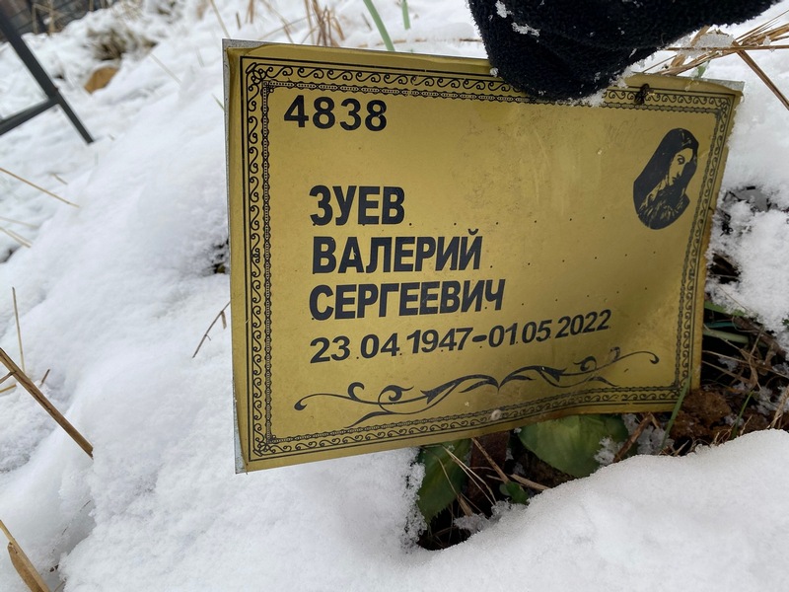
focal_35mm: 26
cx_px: 394
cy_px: 296
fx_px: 593
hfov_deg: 67.3
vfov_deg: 53.1
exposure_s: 1/312
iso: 32
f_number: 1.8
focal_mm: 4.25
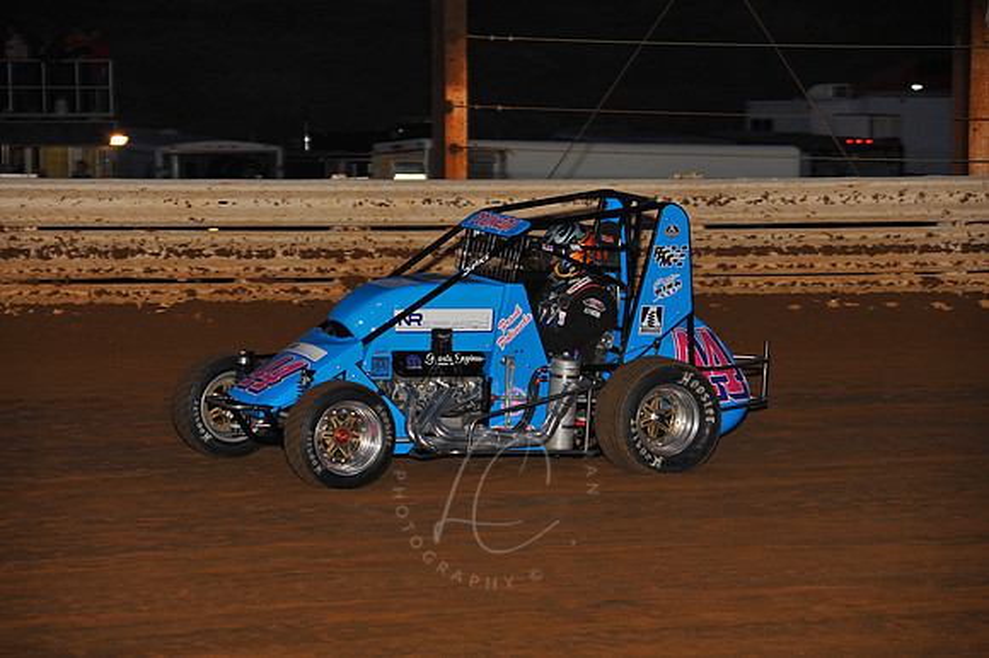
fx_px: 4667
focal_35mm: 170
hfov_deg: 12.1
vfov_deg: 8.1
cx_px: 494
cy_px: 329
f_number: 7.1
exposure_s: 1/250
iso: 640
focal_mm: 170
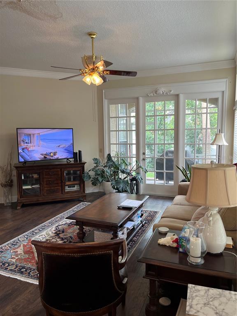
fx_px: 237
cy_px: 158
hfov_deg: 53.1
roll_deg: +1.4
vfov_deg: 67.3
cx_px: 118
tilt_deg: -5.5
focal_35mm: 26
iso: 64
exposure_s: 1/60
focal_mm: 5.1
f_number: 1.6
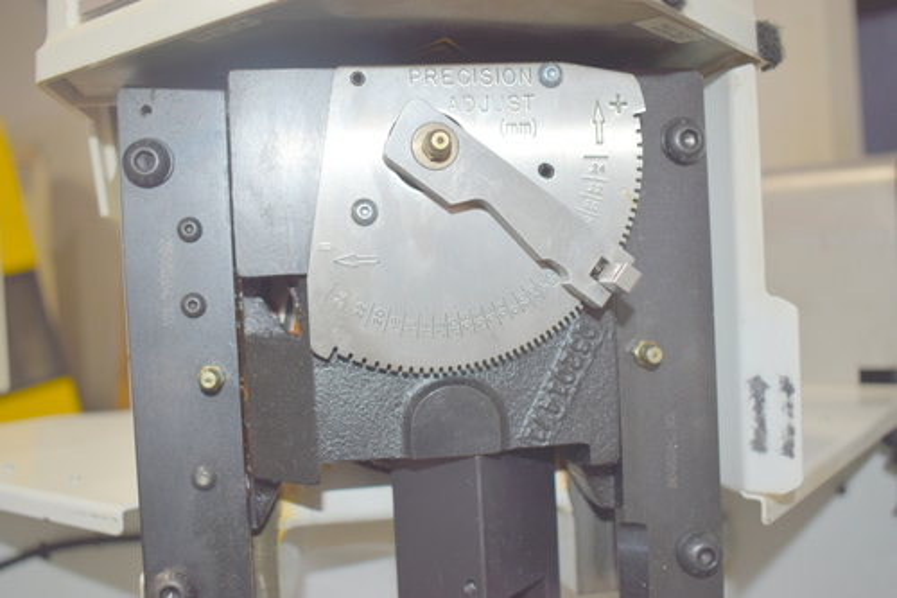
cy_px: 299
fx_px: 934
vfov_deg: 35.5
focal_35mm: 38
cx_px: 448
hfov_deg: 51.3
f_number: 4
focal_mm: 25
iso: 140
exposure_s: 1/125
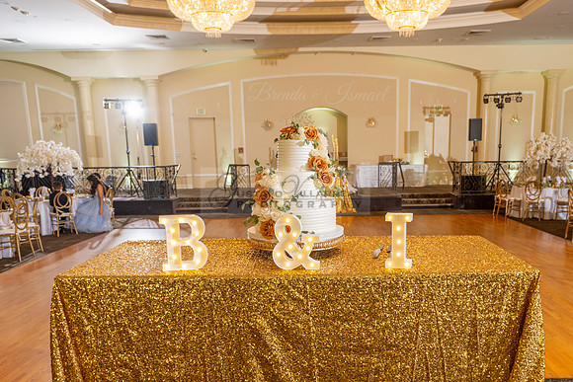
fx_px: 543
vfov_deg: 38.2
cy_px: 266
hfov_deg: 55.4
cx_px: 325
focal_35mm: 34
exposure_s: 1/125
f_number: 4
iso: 800
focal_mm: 24
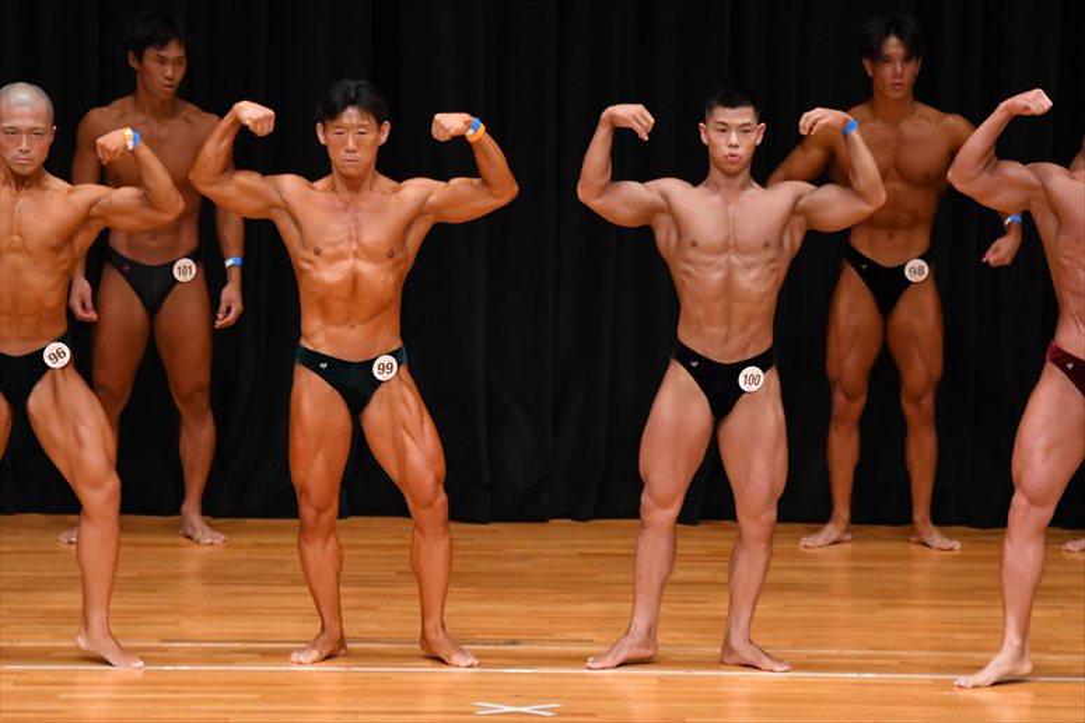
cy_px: 362
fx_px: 8134
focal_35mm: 270
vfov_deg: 5.1
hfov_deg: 7.6
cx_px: 542
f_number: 5.6
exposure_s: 1/400
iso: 3200
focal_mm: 180
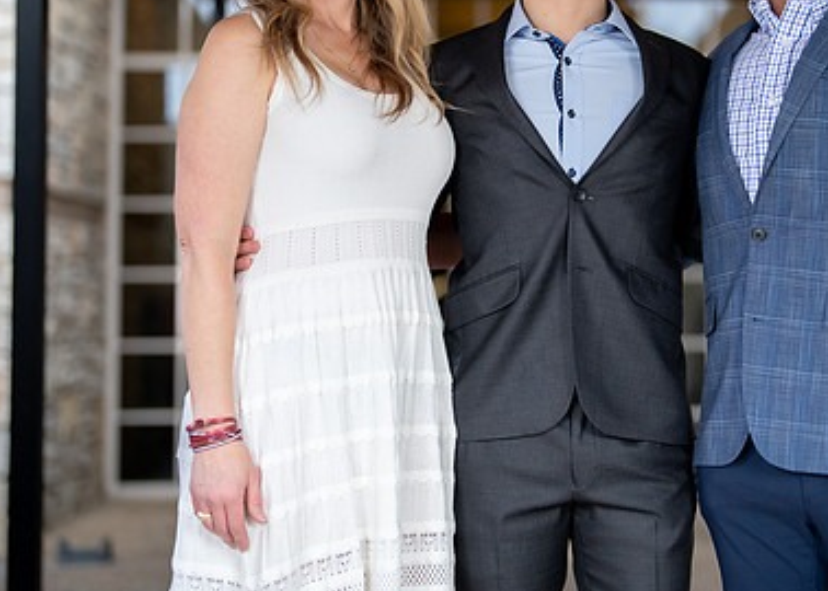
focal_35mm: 82
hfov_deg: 24.1
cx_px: 567
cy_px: 184
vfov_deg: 17.4
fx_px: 1928
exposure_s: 1/640
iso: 800
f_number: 1.2
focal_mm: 50
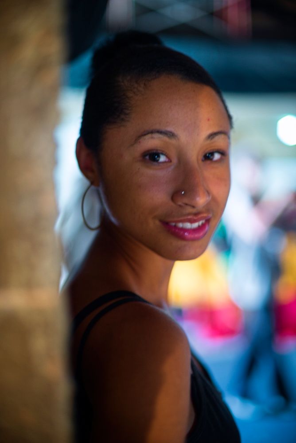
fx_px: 616
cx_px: 148
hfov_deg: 27.0
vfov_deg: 39.6
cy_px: 222
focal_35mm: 50
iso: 160
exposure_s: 1/5
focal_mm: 50
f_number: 1.8
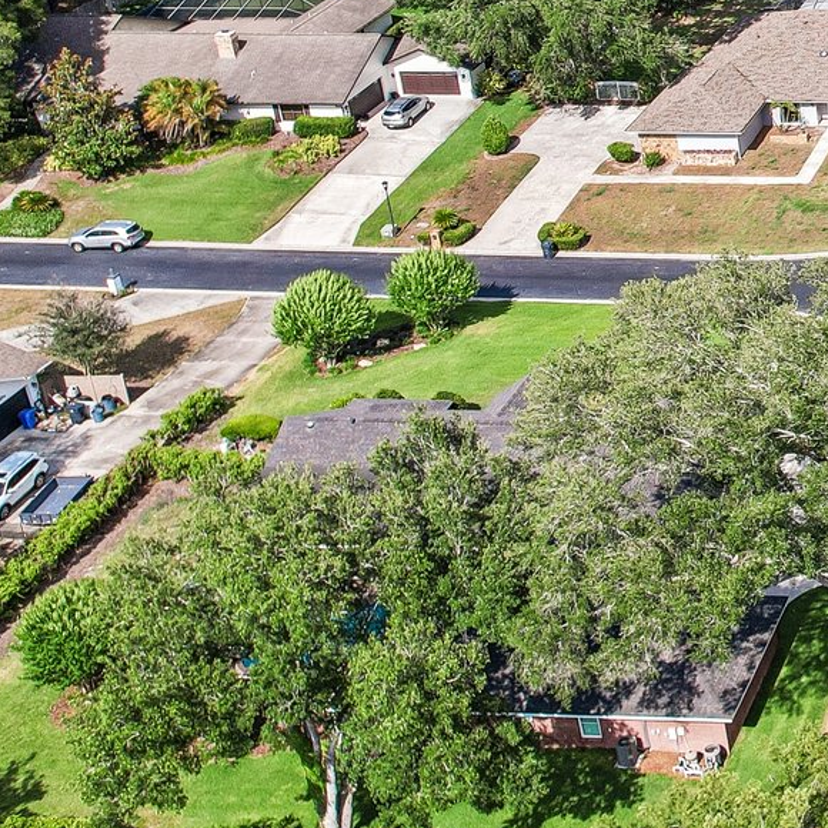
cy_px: 88
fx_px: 1786
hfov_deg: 20.7
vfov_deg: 25.3
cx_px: 1359
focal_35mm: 66
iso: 100
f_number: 2.8
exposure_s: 1/1500
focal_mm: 8.4
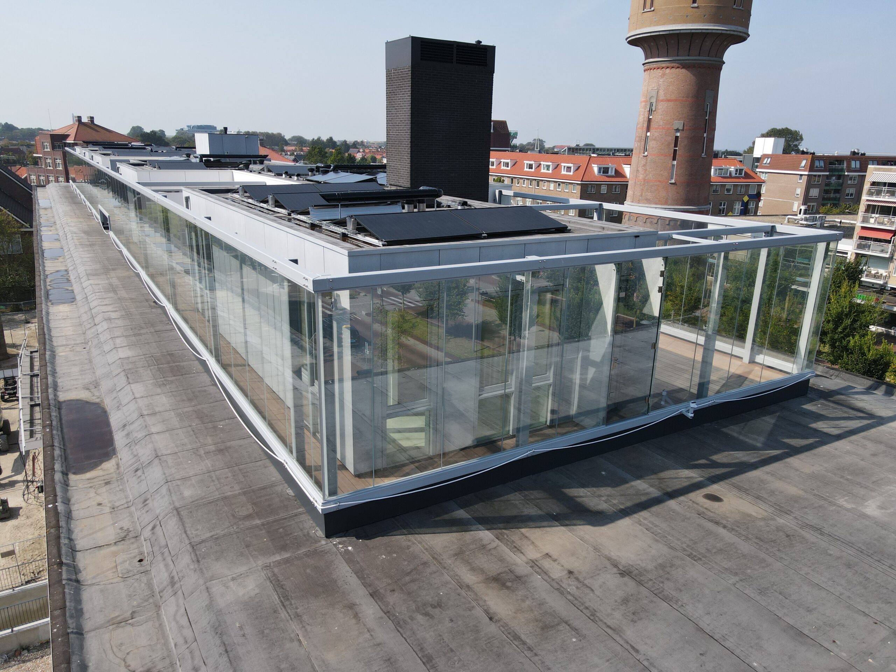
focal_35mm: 24
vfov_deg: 56.8
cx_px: 448
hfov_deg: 71.6
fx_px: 621
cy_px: 336
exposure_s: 1/640
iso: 100
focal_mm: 4.5
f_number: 2.8
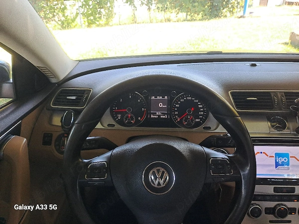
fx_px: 216
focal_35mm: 25
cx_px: 150
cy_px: 112
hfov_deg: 69.4
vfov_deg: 54.9
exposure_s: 1/50
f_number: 1.8
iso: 32
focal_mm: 4.65
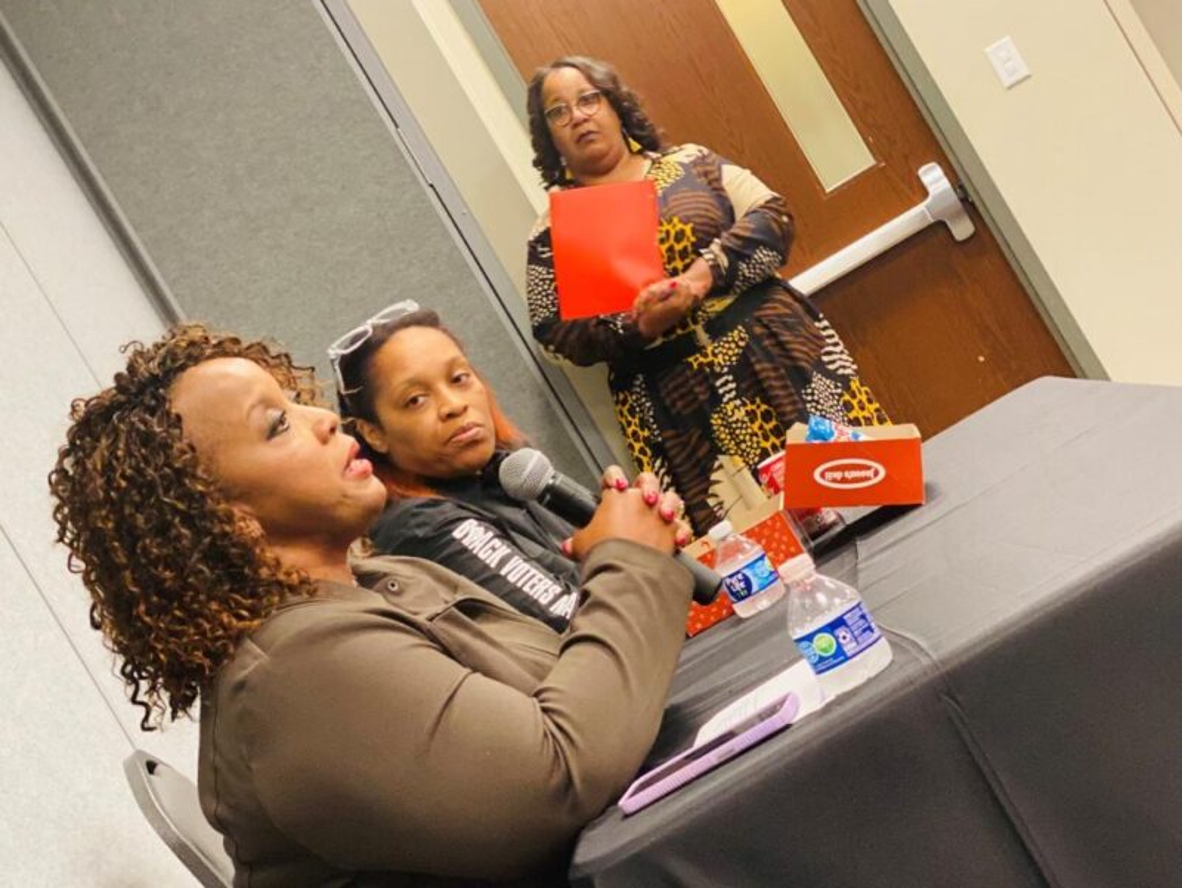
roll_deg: +32.0
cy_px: 444
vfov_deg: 28.1
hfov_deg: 36.8
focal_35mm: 52
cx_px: 591
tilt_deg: -1.6
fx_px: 1777
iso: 250
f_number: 2
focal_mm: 6
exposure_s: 1/31
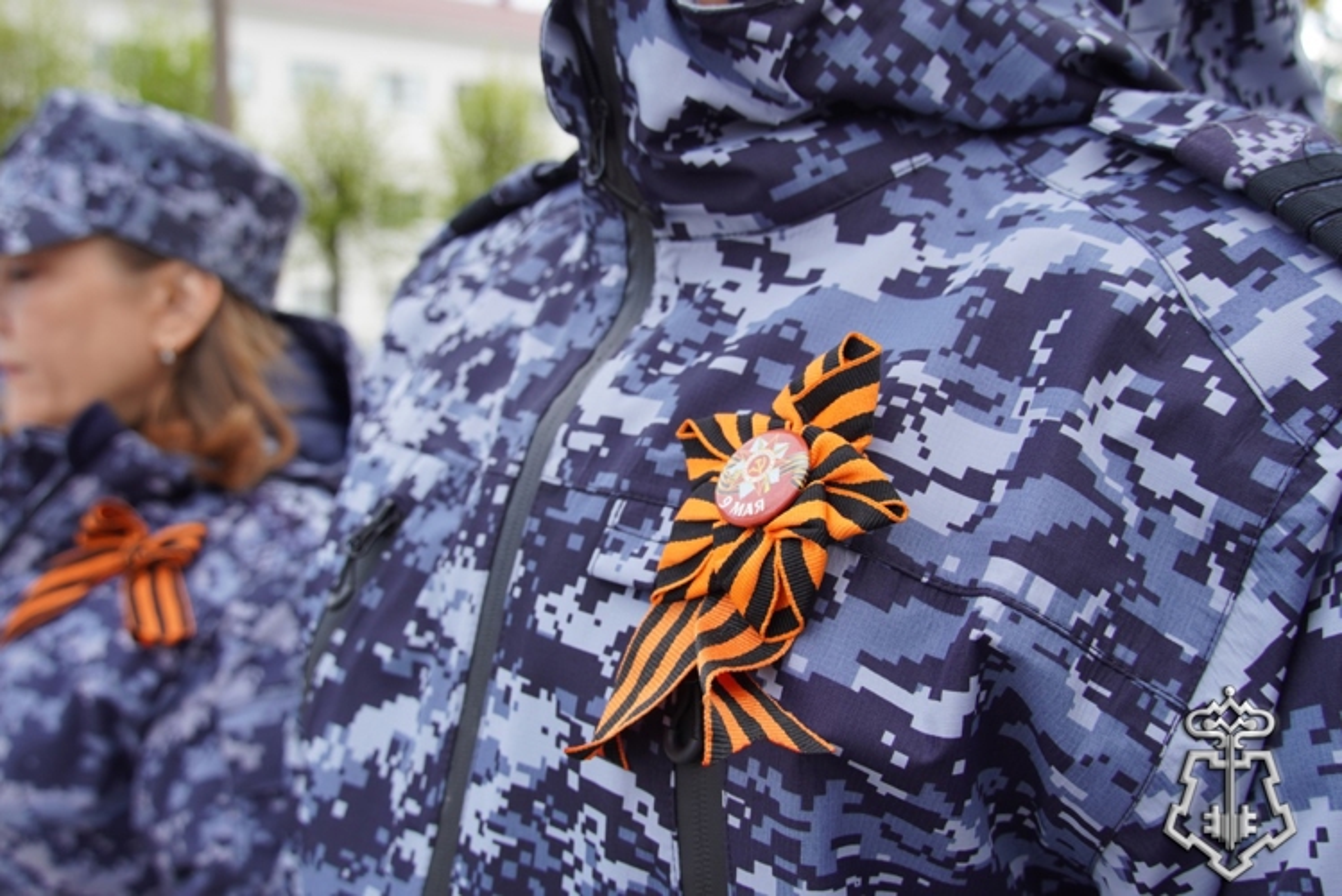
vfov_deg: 33.0
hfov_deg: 47.9
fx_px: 1510
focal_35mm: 40
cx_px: 671
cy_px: 448
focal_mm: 27
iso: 100
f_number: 5
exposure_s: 1/80
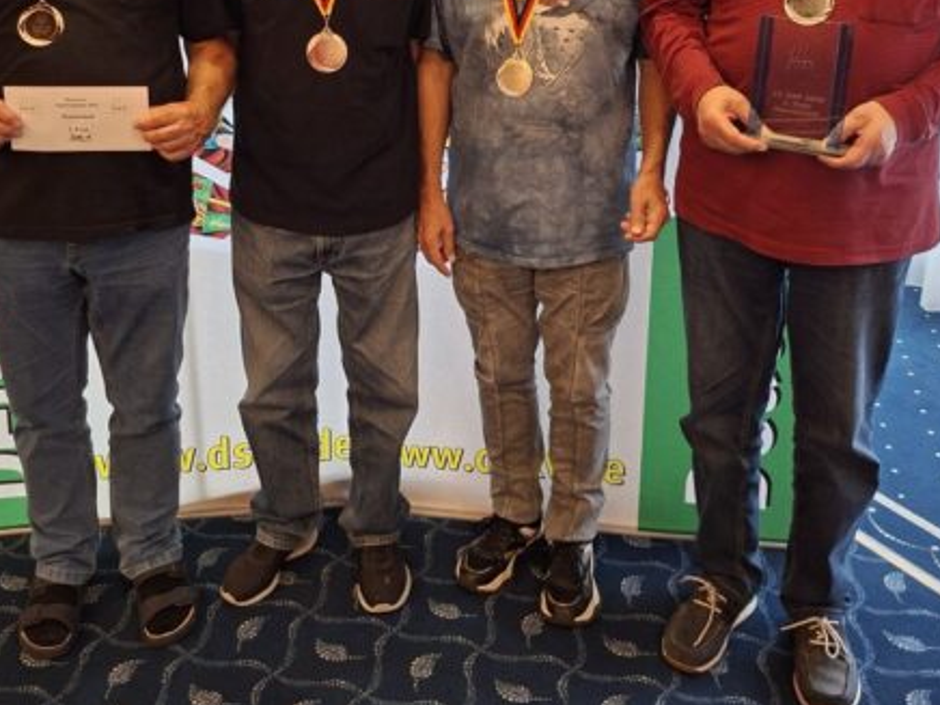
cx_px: 414
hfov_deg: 48.9
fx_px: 1032
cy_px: 134
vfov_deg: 36.4
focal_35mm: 38
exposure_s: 1/33
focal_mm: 5.54
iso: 250
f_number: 1.8
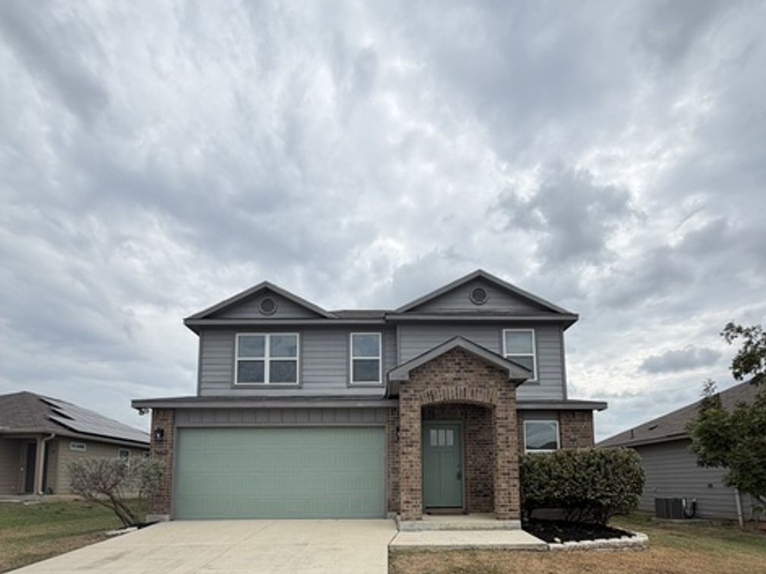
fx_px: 420
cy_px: 444
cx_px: 389
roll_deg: +0.8
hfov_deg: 84.7
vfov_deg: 63.8
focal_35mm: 19
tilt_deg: +6.0
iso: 20
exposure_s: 1/942
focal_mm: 2.22
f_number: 2.2
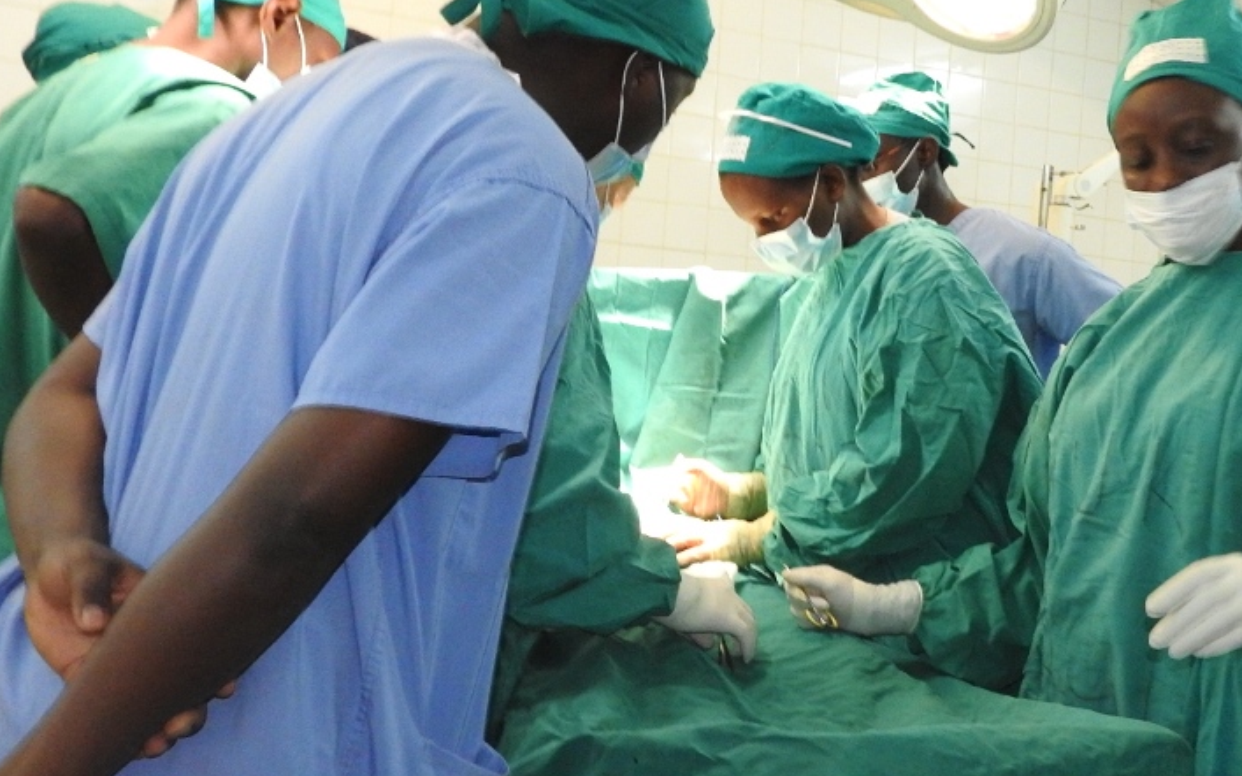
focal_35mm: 42
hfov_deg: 46.5
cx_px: 826
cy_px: 392
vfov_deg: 30.5
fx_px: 1422
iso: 800
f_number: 3.5
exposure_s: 1/30
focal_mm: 5
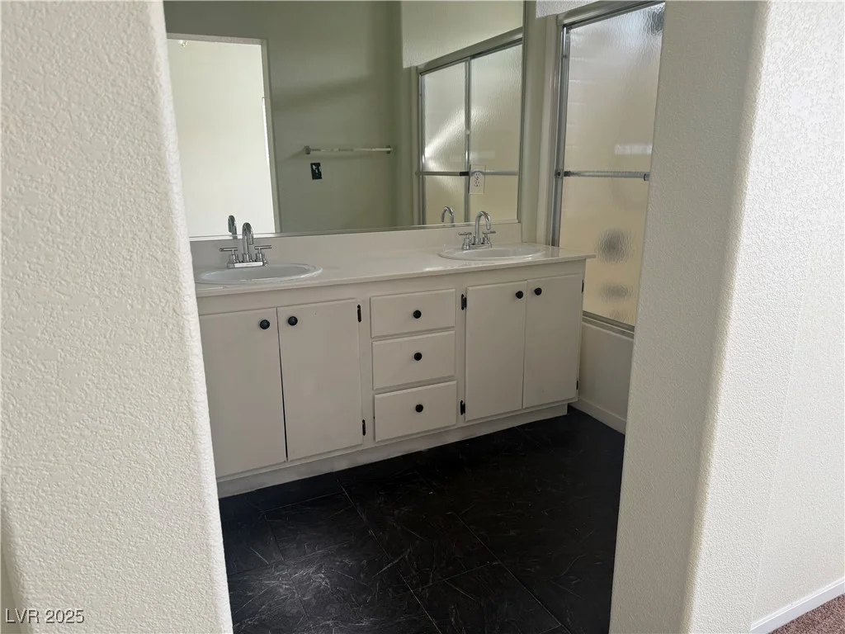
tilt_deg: -14.3
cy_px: 317
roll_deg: -0.1
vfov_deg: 56.8
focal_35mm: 24
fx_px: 586
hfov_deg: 71.6
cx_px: 422
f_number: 1.78
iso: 64
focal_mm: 6.76
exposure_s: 1/152
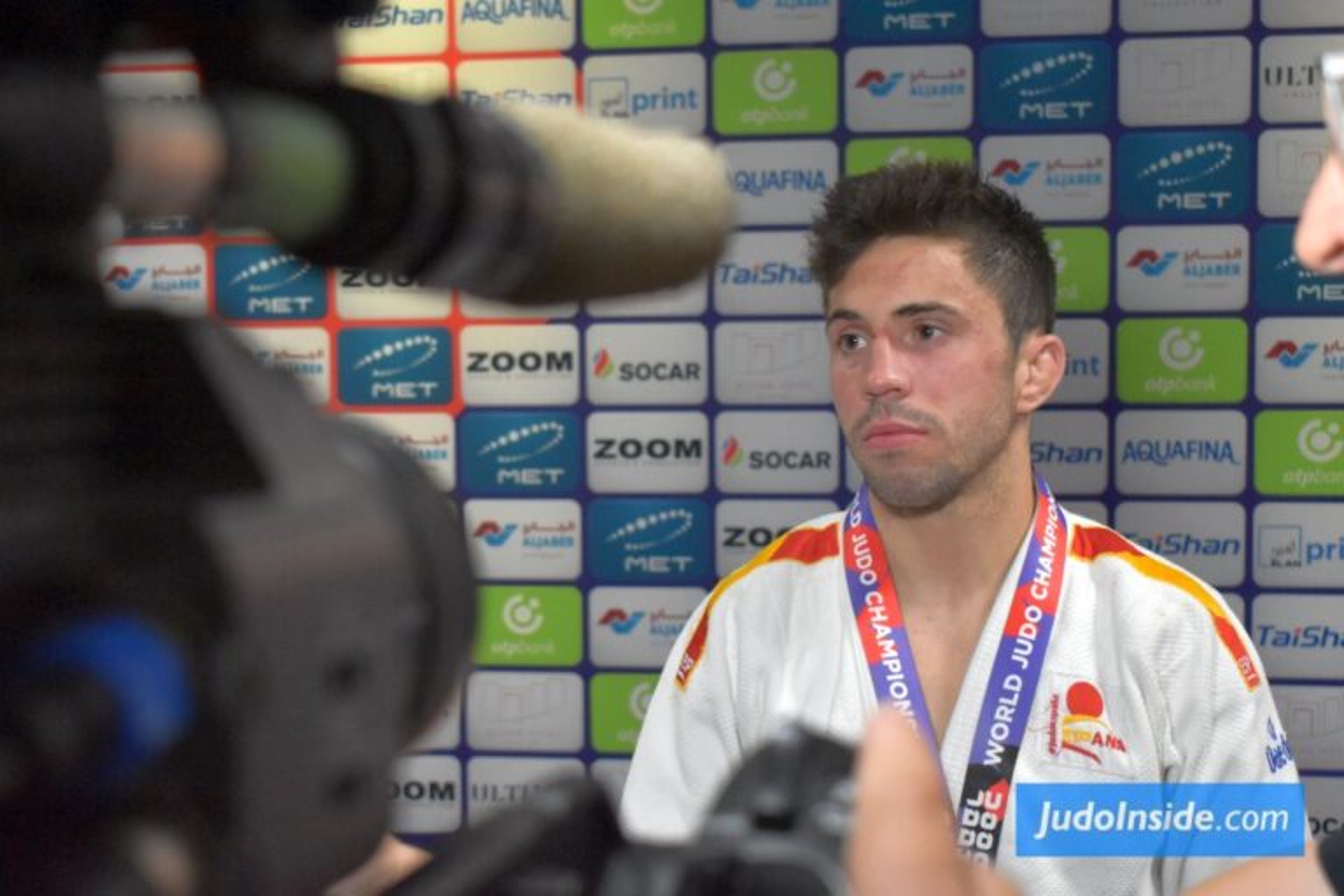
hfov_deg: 35.1
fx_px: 2128
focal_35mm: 57
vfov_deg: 23.8
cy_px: 448
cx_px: 672
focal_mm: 38
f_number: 4.8
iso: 4000
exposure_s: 1/125
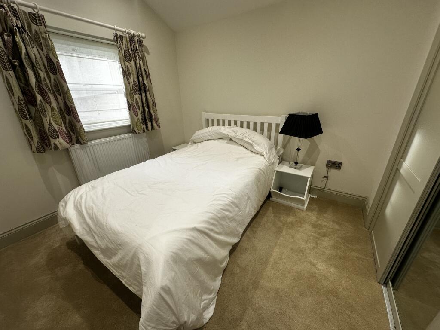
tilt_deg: -21.9
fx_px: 178
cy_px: 165
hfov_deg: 102.1
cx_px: 220
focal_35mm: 14
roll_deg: +0.8
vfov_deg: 85.7
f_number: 2.2
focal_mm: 2.22
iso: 125
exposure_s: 1/100
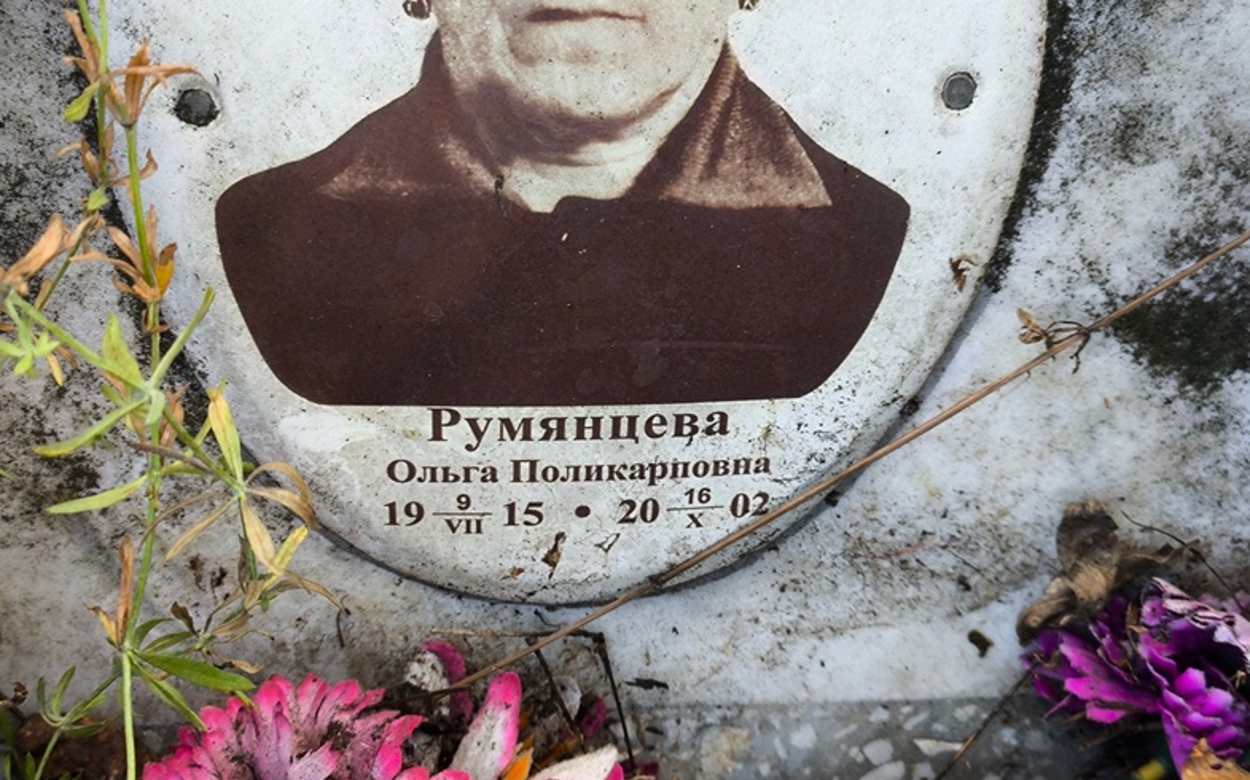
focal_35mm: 54
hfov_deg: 37.5
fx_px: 1839
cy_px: 385
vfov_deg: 24.0
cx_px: 635
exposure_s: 1/60
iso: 64
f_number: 1.7
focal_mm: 4.71
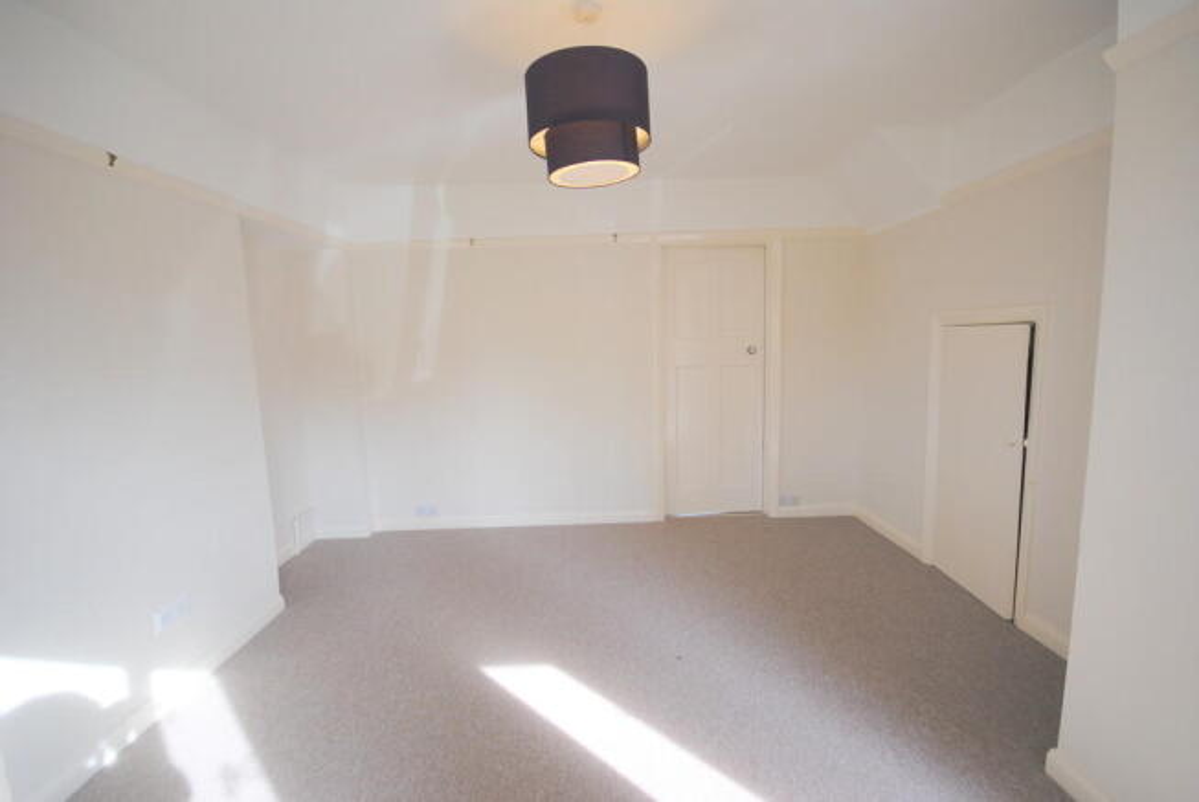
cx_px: 600
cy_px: 401
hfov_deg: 89.9
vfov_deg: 67.5
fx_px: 600
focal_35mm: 18
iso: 200
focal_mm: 12
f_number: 5
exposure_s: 1/100
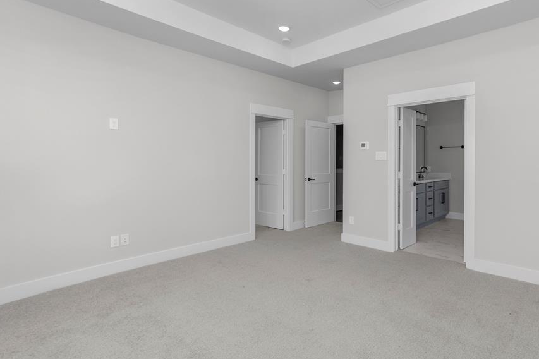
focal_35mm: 18
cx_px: 318
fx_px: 269
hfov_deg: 89.1
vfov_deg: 67.2
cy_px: 163
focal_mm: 10
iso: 100
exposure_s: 1/10
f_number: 4.5
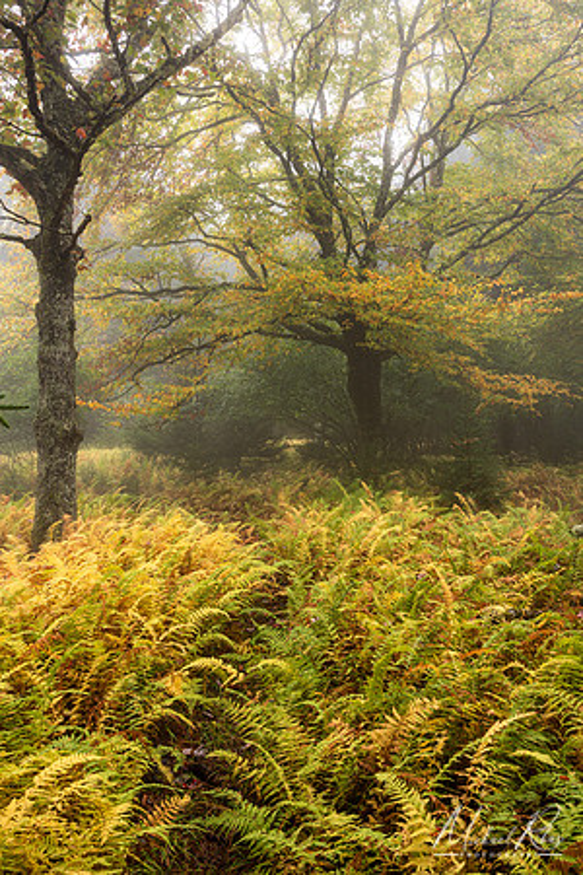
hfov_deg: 42.3
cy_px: 438
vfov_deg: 60.3
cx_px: 292
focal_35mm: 31
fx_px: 753
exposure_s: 1/13
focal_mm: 31
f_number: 13
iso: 64
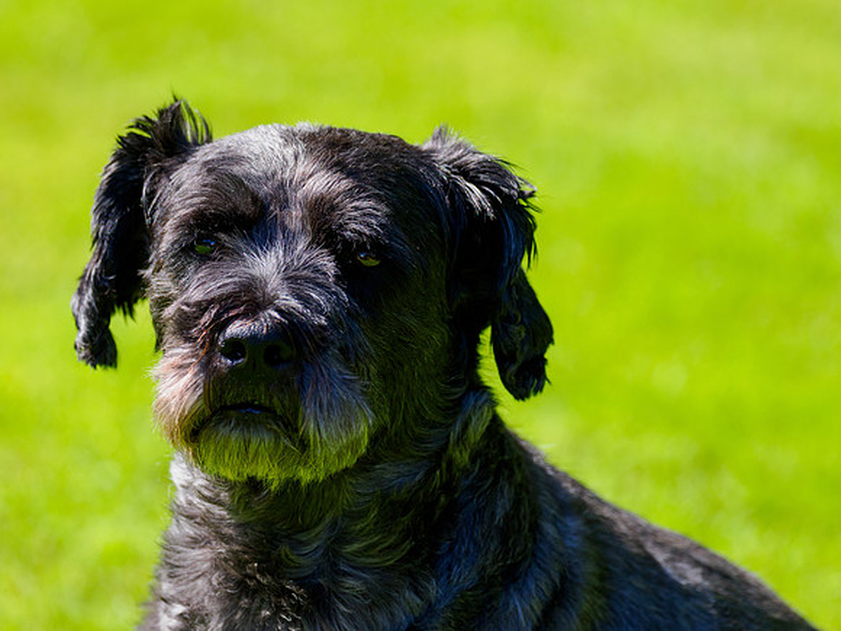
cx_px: 420
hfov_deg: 3.3
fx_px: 14601
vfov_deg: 2.5
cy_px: 316
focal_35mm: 601
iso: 500
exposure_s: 1/1250
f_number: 4
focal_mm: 300
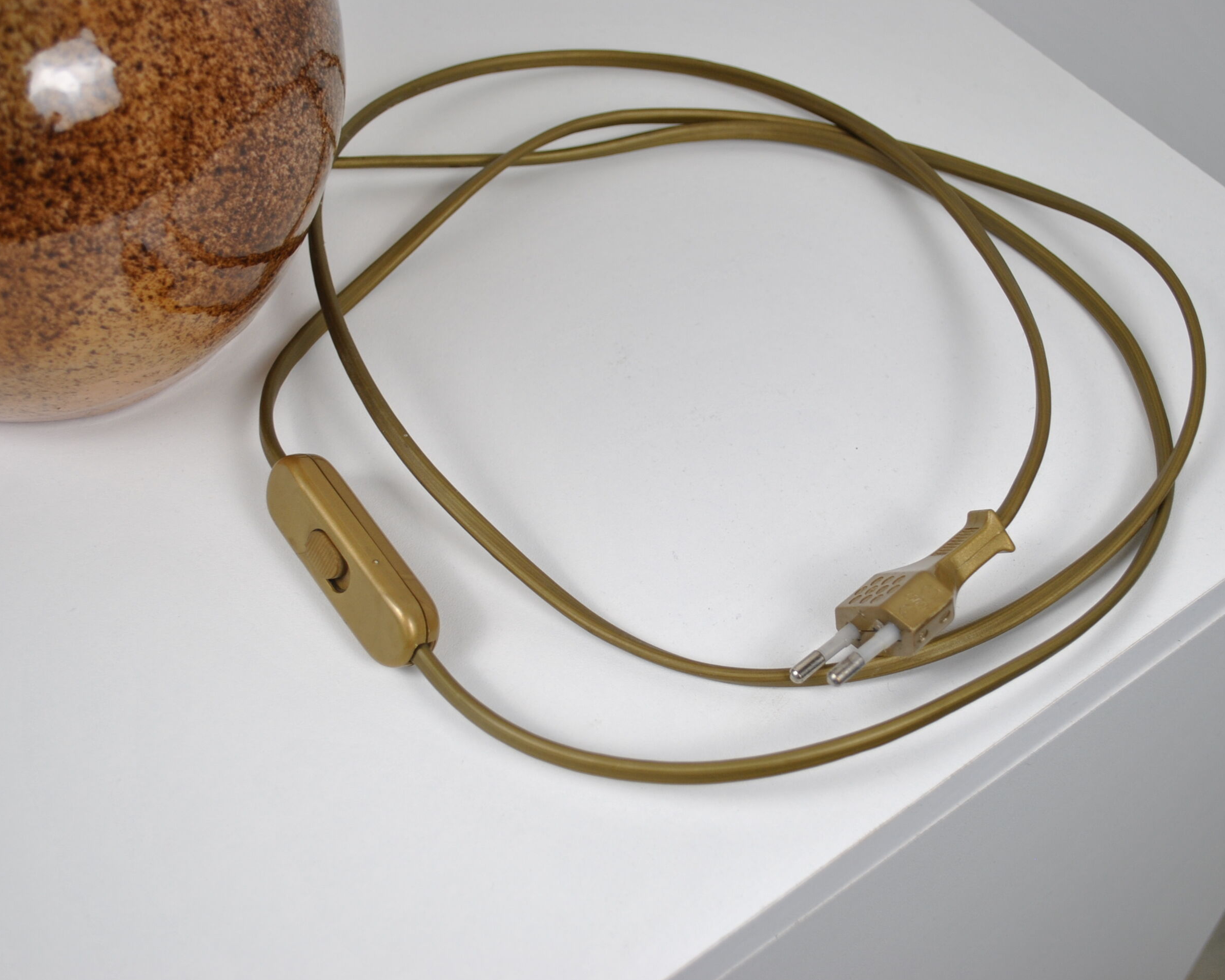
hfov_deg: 37.6
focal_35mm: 50
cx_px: 682
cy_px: 493
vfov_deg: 30.5
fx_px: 1797
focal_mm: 29
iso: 200
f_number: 5
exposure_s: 1/30
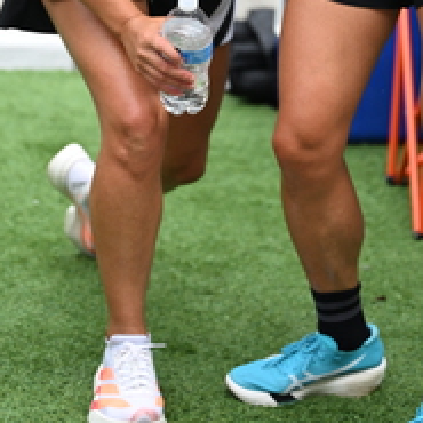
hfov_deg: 9.9
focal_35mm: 177
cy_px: -91
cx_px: 237
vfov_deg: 9.7
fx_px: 2447
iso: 1250
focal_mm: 70
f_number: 2.8
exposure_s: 1/1600
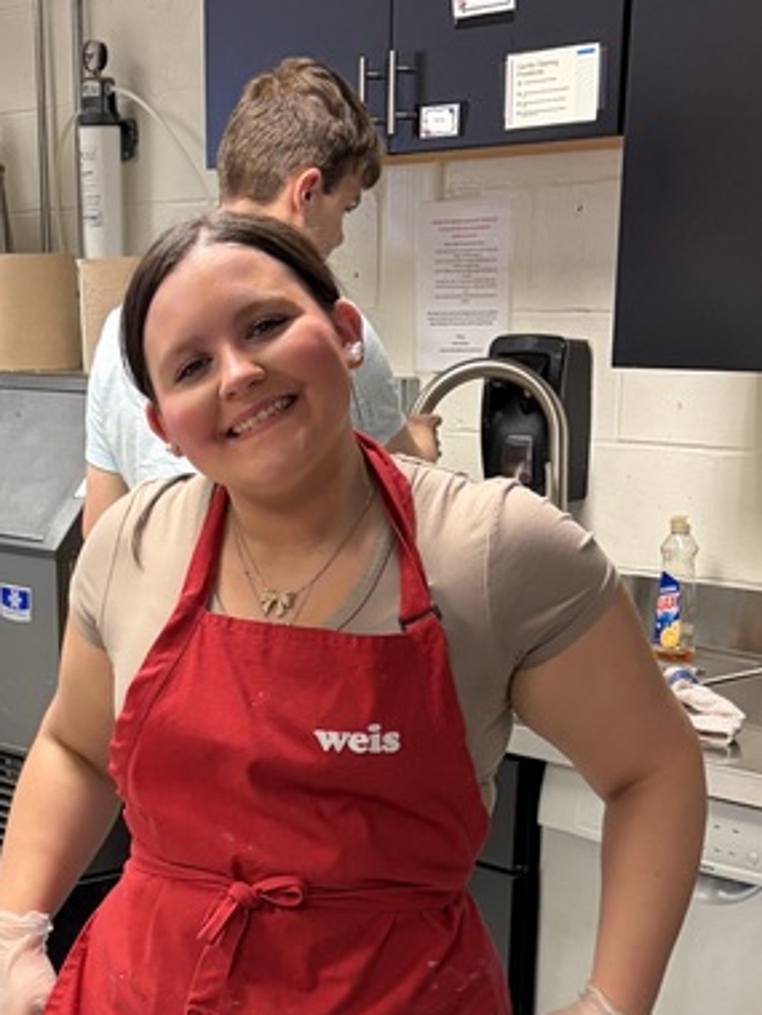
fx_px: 2055
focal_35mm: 70
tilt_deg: -20.1
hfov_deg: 20.8
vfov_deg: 26.3
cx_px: 144
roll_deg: +1.8
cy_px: 1010
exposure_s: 1/60
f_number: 1.6
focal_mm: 5.96
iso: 200
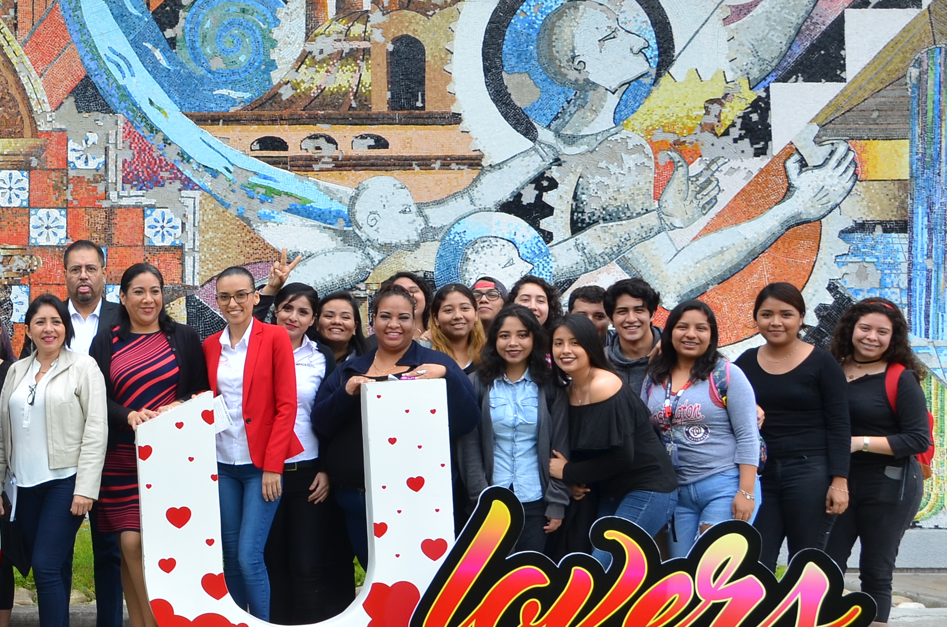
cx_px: -147
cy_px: 369
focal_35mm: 84
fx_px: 2205
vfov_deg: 16.2
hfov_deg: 22.6
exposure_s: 1/160
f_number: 6.3
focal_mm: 24
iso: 160
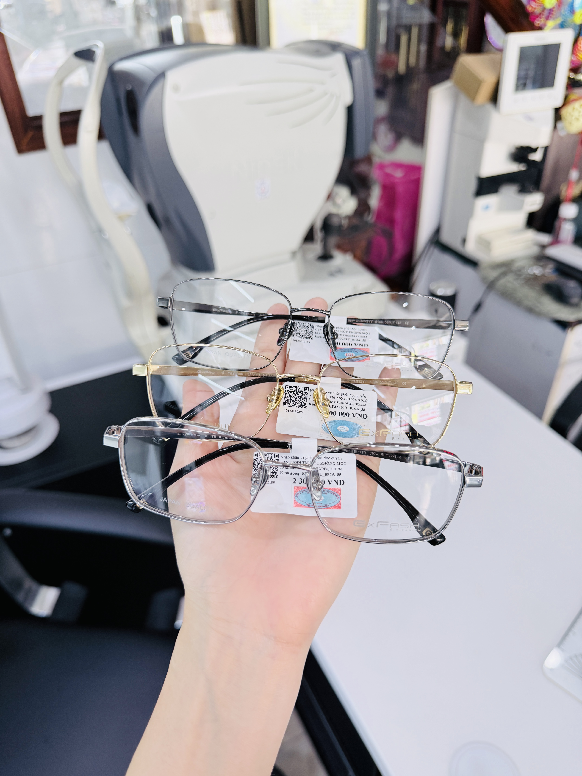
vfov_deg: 71.6
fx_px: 538
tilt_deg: -37.0
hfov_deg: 56.8
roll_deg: +2.0
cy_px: 388
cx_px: 291
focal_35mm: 24
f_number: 1.78
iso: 160
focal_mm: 6.76
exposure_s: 1/100
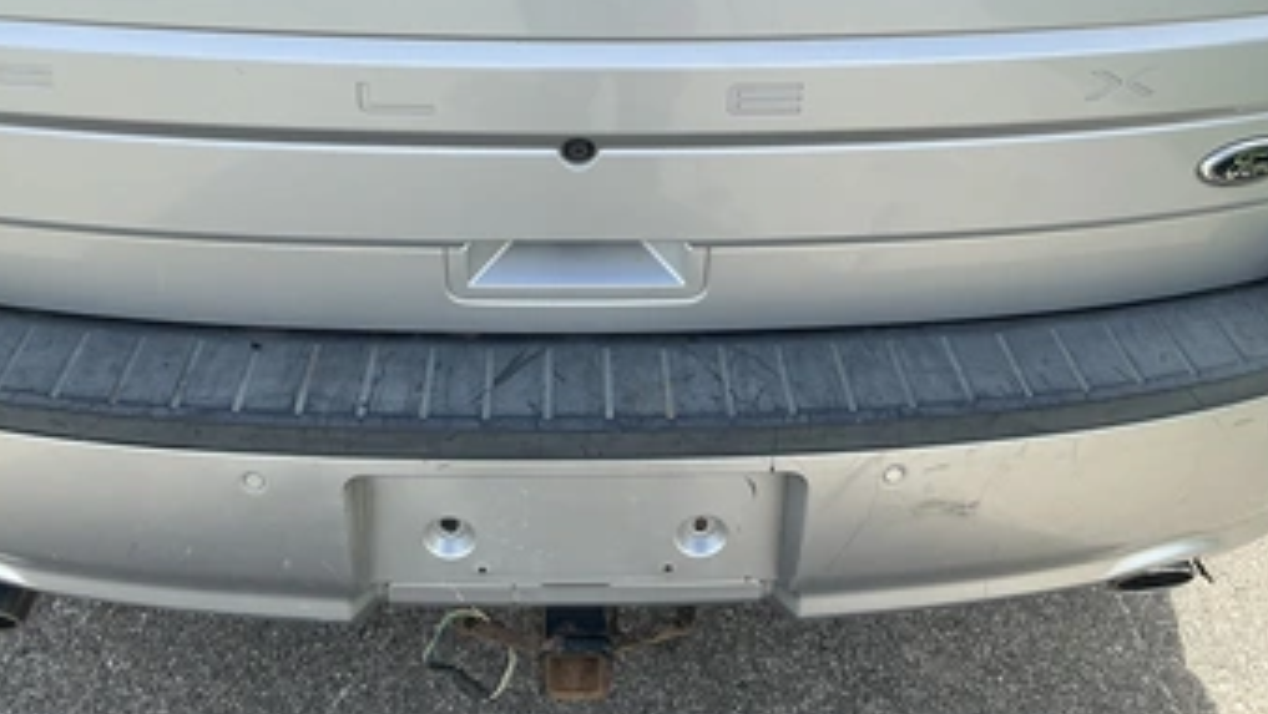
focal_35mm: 36
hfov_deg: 55.3
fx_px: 1211
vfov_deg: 32.5
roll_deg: -1.7
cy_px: 224
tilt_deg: -31.6
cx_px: 606
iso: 25
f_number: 1.8
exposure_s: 1/759
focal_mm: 3
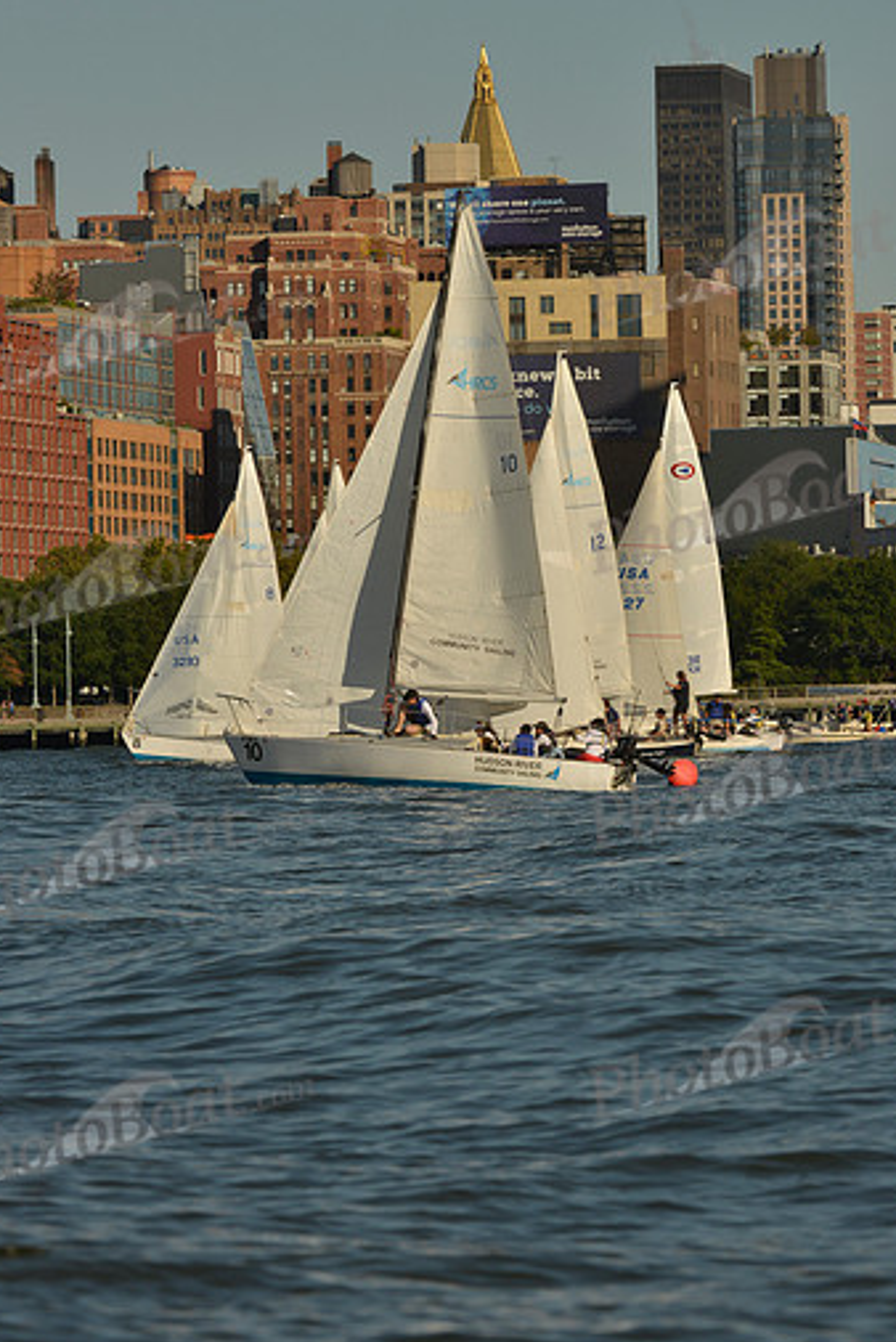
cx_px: 452
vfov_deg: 7.5
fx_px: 10252
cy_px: 682
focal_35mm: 275
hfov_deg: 5.0
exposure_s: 1/1000
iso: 200
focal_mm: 240
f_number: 9
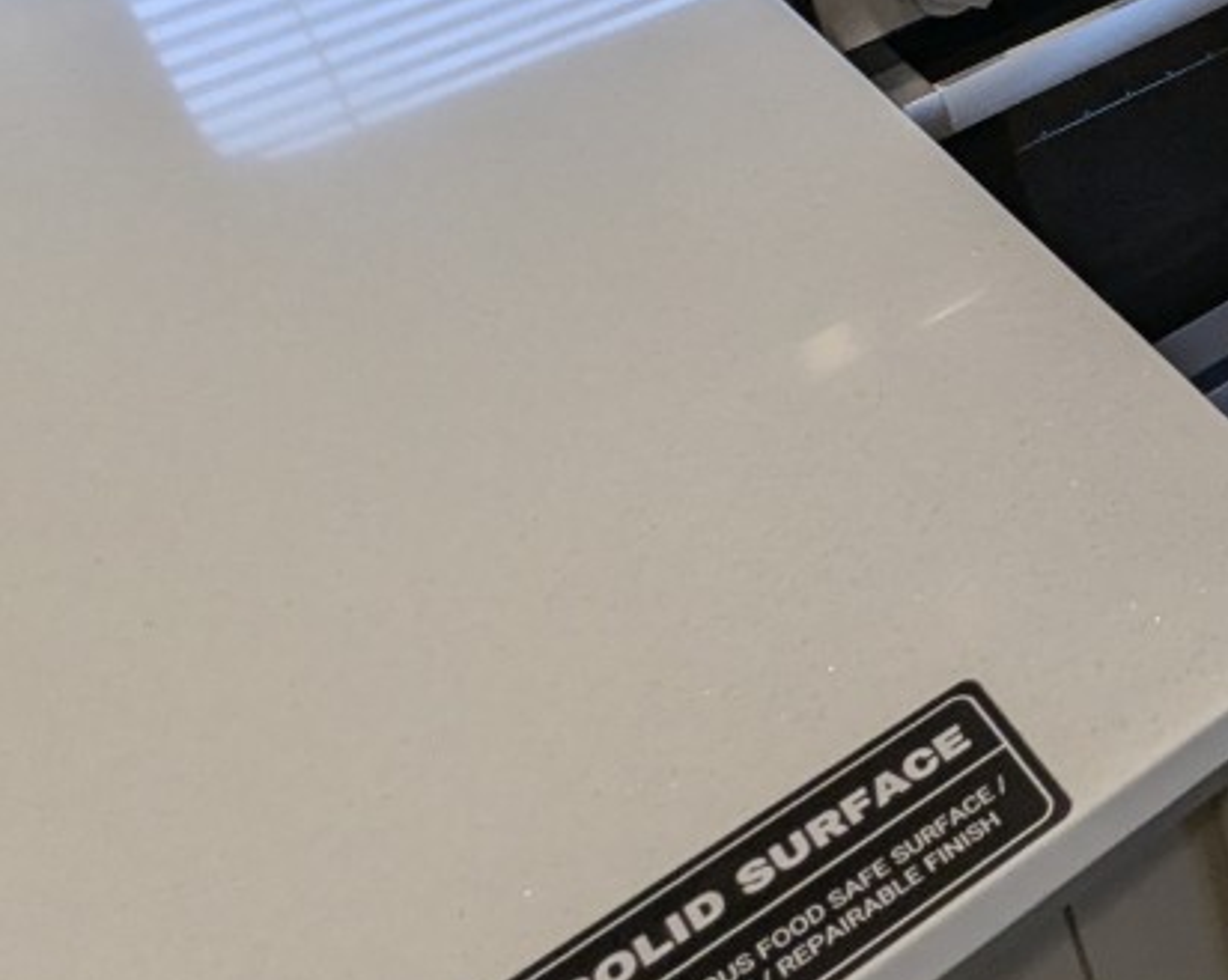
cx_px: 1691
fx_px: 1925
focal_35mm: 53
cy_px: -83
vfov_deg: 26.5
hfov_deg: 27.8
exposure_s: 1/125
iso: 147
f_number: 2.2
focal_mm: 2.35
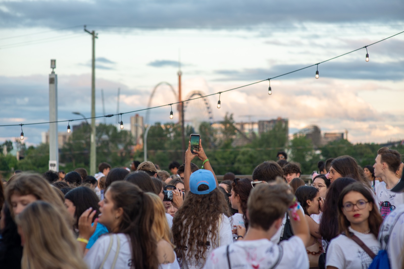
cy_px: 134
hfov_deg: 23.9
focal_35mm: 85
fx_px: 954
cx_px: 202
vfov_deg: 16.1
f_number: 3.5
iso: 500
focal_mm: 85
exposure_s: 1/200
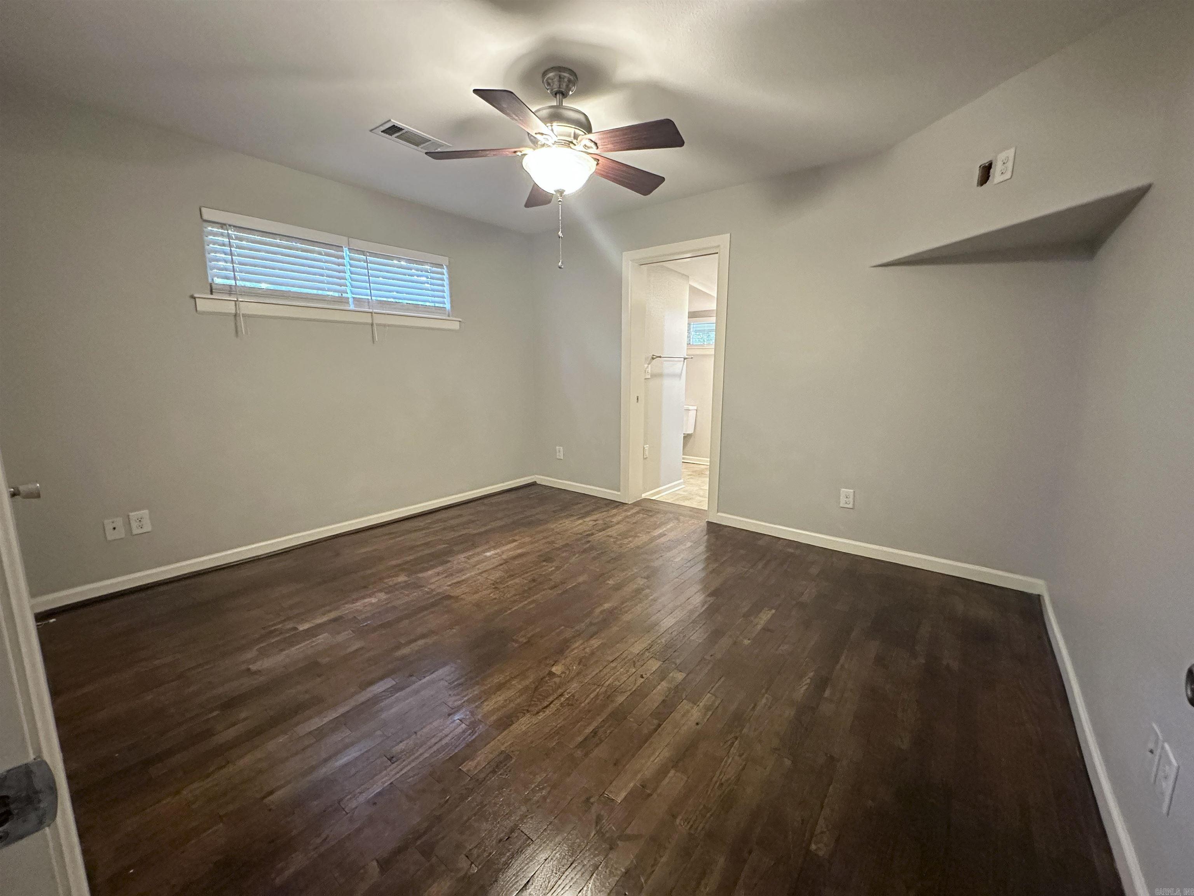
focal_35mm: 14
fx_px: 483
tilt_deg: -8.6
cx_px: 597
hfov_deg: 102.1
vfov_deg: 85.7
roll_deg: +0.1
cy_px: 448
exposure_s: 1/60
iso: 800
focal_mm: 2.22
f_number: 2.2
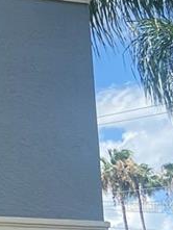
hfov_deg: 9.2
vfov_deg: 13.9
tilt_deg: +11.4
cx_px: -276
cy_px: 205
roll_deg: +0.6
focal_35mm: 141
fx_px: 939
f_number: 1.8
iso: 32
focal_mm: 4.25
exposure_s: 1/1565
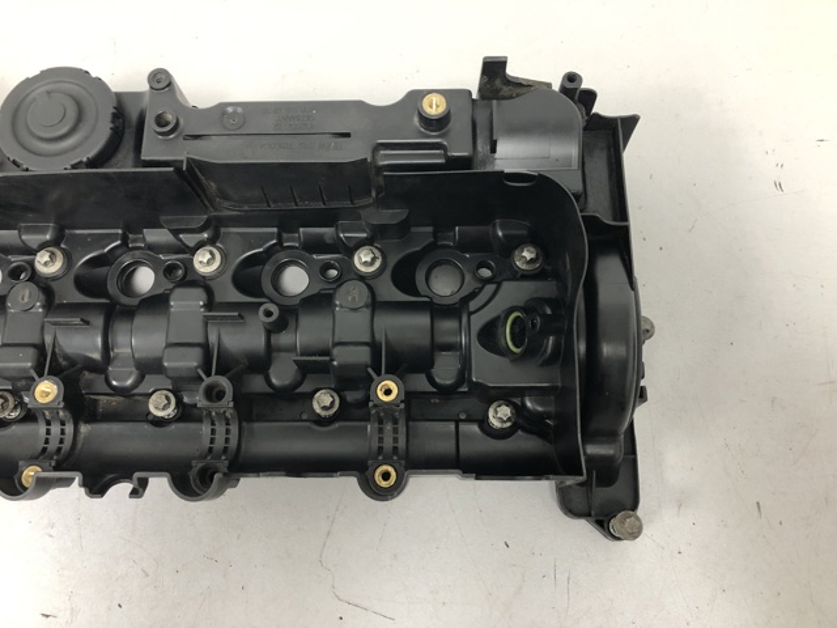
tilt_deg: -74.6
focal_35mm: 28
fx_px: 677
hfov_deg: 63.4
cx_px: 418
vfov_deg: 49.7
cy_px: 314
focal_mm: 4
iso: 50
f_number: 1.8
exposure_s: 1/15
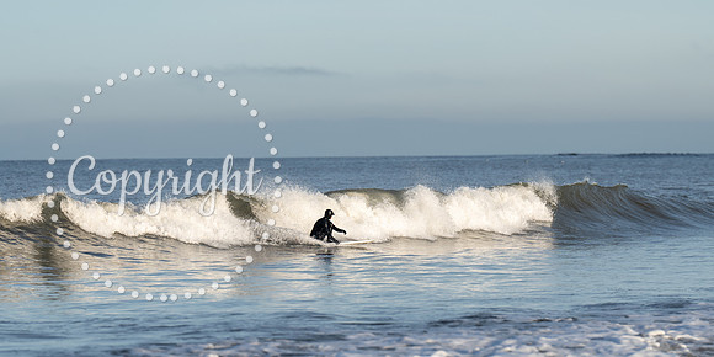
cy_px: 236
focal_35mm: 287
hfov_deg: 7.7
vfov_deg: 3.9
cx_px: 354
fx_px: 5301
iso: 160
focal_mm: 200
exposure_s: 1/1000
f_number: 4
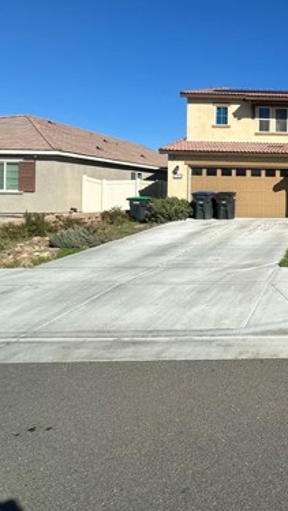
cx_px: 352
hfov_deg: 34.6
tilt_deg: +1.1
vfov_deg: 70.8
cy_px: 193
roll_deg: +0.9
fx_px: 353
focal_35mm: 26
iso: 50
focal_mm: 2.22
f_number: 2.2
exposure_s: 1/3731
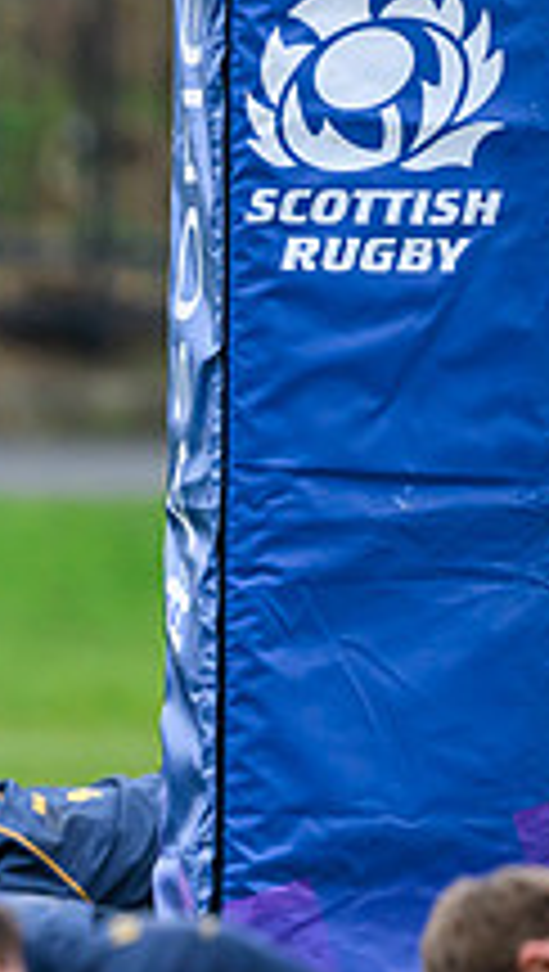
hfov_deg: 1.1
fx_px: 29024
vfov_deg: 1.9
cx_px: -634
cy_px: 857
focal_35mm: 1125
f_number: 3.5
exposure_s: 1/2500
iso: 3200
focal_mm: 400
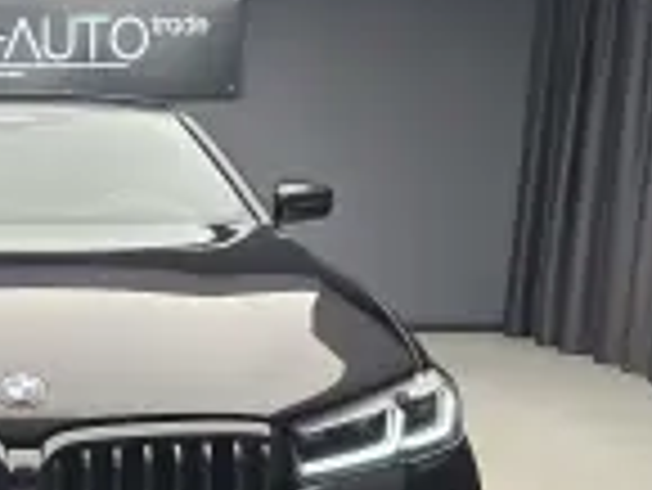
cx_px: 18
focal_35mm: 57
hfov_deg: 31.5
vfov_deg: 25.5
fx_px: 1074
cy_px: 342
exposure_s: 1/61
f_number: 1.7
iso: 50
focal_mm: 6.3
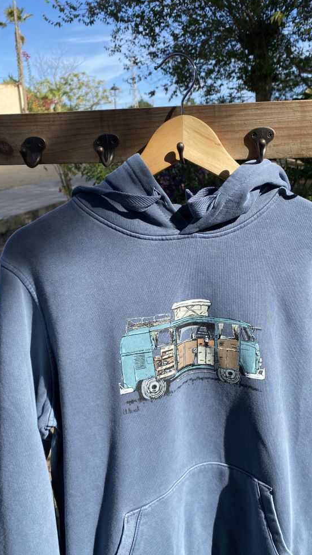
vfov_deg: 66.1
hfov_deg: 40.0
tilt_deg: -17.4
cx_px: 180
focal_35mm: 29
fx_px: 427
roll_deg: +2.6
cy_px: 277
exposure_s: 1/1522
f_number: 1.8
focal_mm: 4.25
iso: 32
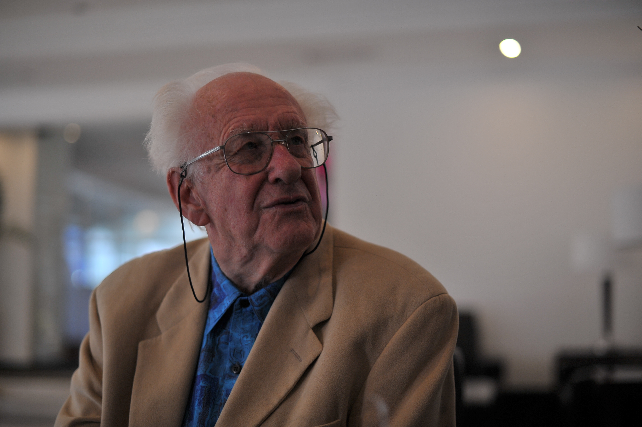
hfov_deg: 39.6
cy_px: 214
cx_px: 321
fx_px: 891
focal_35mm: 50
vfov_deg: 27.0
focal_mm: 50
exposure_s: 1/200
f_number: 1.8
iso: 320
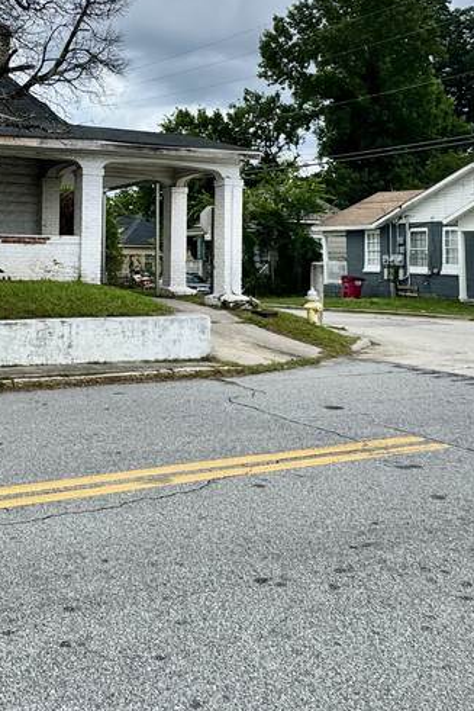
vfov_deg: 49.4
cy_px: 215
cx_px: 83
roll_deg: -0.9
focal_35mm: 38
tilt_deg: +0.3
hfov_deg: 33.8
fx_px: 750
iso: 50
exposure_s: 1/1395
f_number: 2.2
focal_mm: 2.22
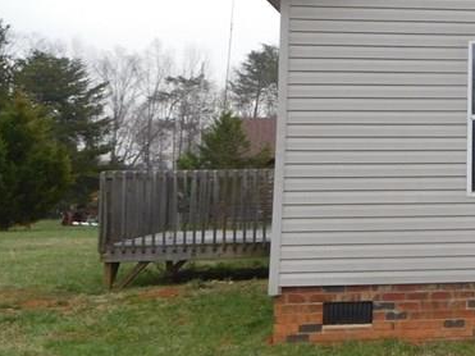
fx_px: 947
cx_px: 630
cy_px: 59
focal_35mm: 69
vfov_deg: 21.0
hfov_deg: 24.3
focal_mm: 4.5
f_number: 3.4
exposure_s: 1/200
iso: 125
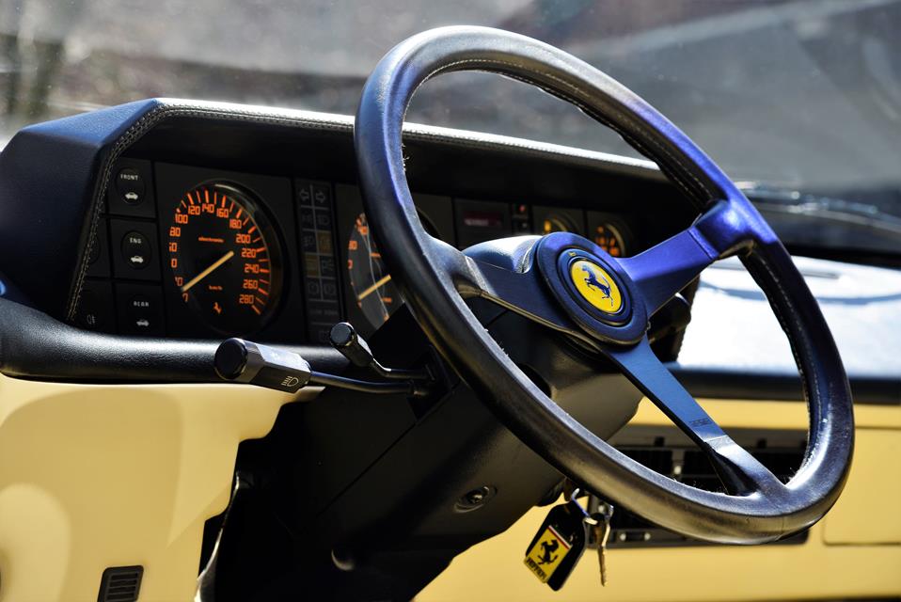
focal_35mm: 105
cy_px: 301
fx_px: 2629
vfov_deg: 13.1
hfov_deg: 19.4
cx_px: 450
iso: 100
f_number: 8
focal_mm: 105
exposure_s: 1/100
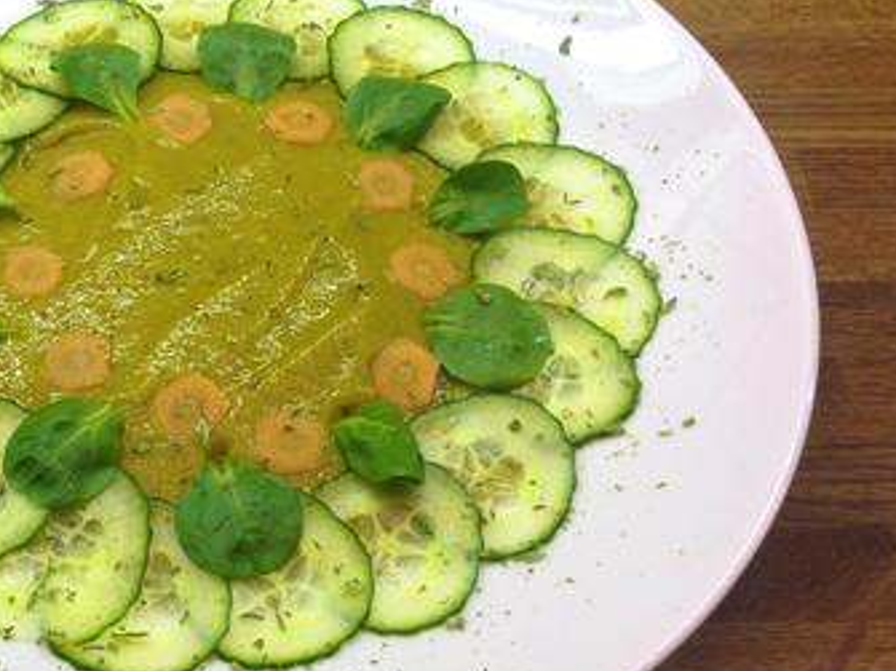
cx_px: 211
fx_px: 1345
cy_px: 337
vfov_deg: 28.0
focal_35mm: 52
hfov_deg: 35.9
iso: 64
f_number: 2.4
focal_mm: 4.12
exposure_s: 1/50
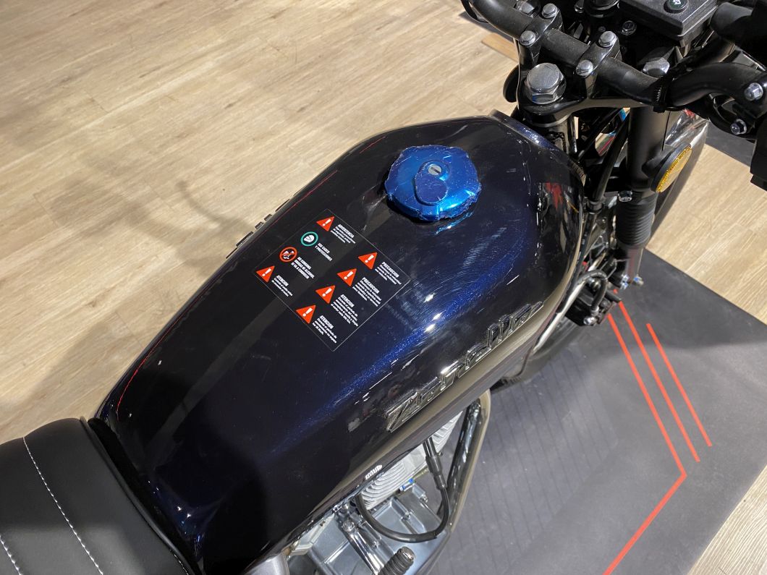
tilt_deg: -55.8
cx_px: 384
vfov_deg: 53.1
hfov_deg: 67.3
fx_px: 576
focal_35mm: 26
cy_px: 288
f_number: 1.8
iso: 100
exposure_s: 1/50
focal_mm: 4.25
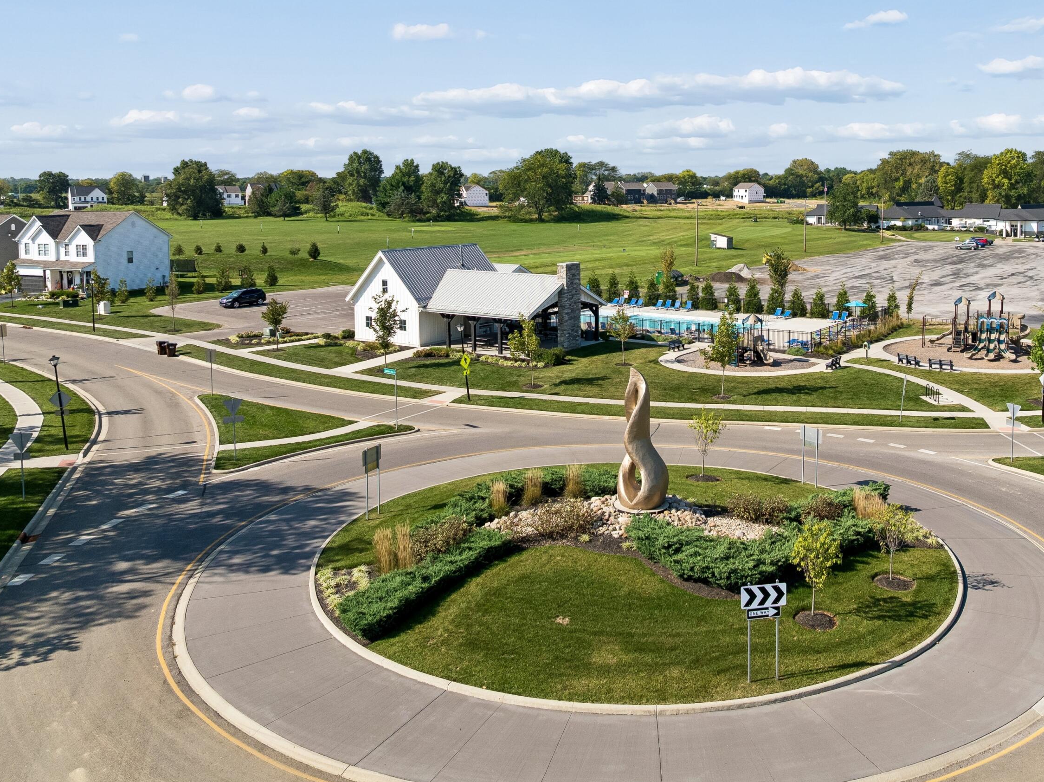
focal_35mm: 32
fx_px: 965
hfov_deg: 55.9
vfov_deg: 43.6
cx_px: 678
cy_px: 274
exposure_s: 1/160
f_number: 2.8
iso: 100
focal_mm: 12.3
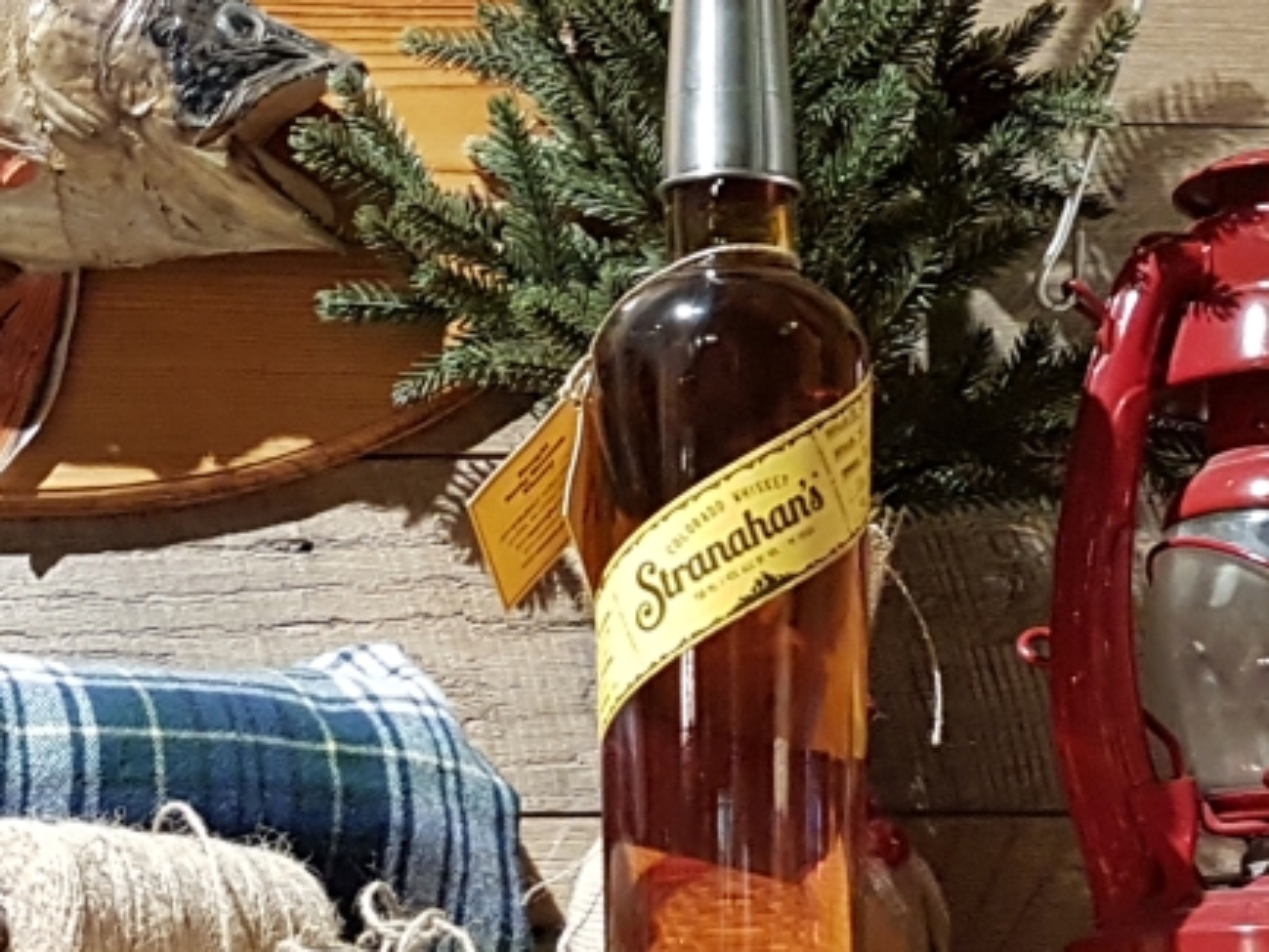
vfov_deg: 34.3
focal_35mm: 42
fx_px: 1540
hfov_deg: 44.6
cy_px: 426
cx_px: 753
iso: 250
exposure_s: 1/13
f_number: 1.7
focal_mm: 4.2
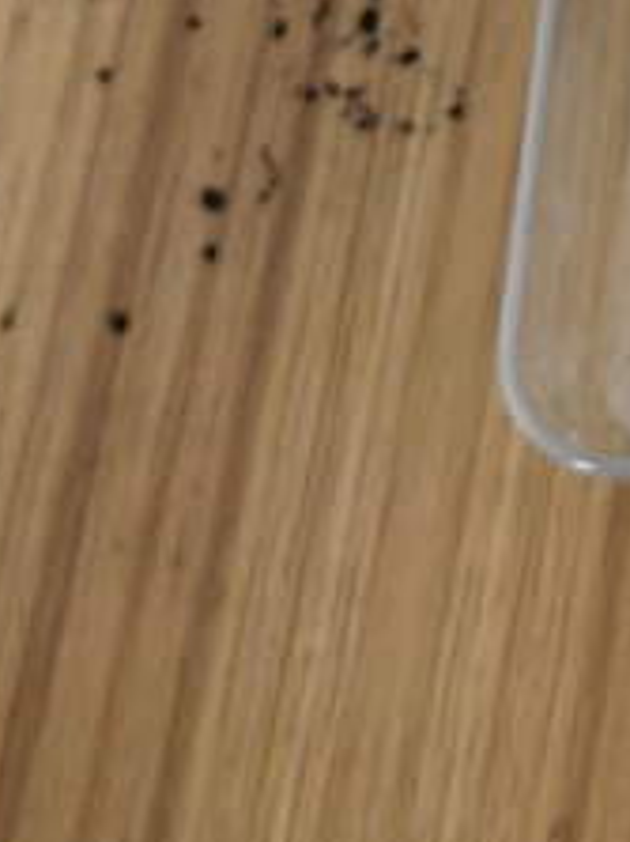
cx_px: 1271
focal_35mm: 129
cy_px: -591
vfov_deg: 13.9
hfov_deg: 10.5
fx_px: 3133
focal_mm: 5.75
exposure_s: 1/50
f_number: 2
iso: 160
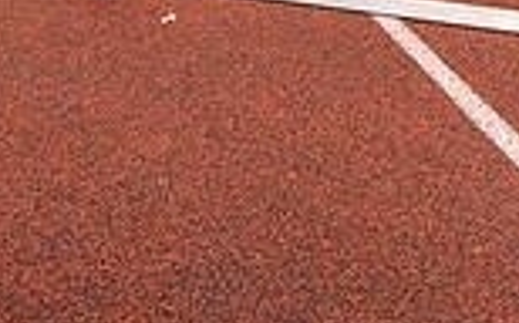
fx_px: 1470
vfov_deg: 11.0
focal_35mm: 104
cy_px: -404
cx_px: 384
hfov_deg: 19.9
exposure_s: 1/250
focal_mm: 35
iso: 100
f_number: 6.3
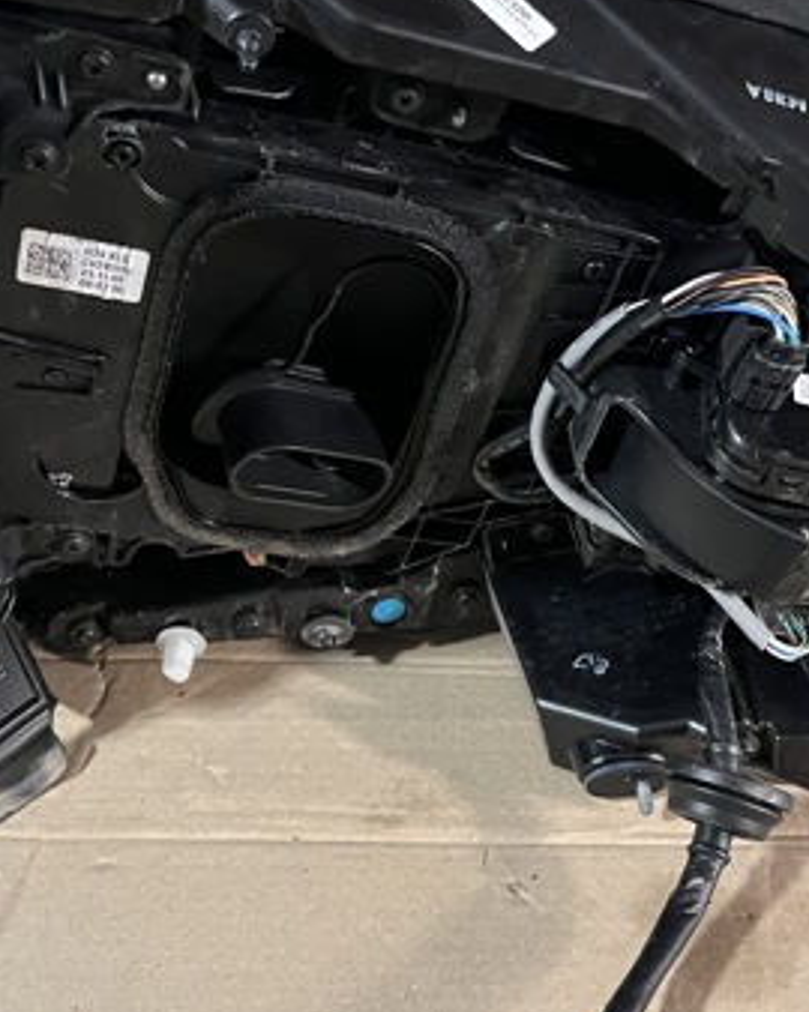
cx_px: 524
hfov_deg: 31.2
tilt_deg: -32.6
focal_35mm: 48
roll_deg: -0.9
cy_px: 481
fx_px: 1438
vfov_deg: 38.8
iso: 500
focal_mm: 5.1
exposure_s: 1/33
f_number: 1.6
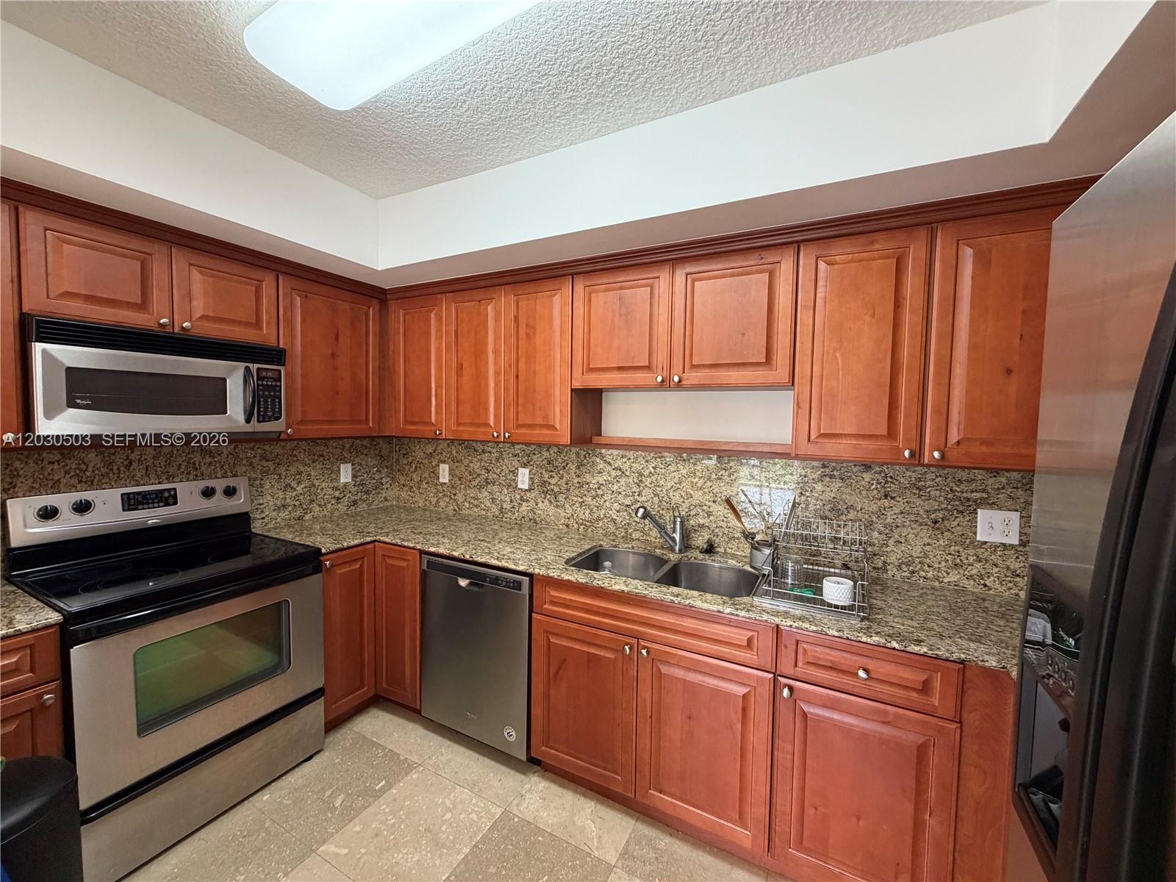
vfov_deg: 85.7
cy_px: 441
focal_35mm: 14
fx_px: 476
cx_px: 588
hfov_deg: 102.1
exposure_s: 1/60
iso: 250
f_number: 2.2
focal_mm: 2.22
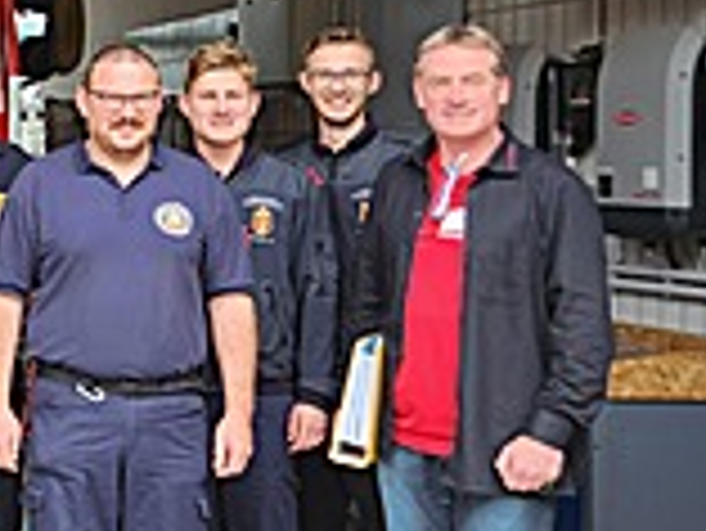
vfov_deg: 16.3
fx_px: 1837
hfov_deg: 19.5
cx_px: -288
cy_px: 108
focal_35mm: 90
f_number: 1.8
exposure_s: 1/180
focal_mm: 5.4
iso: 50
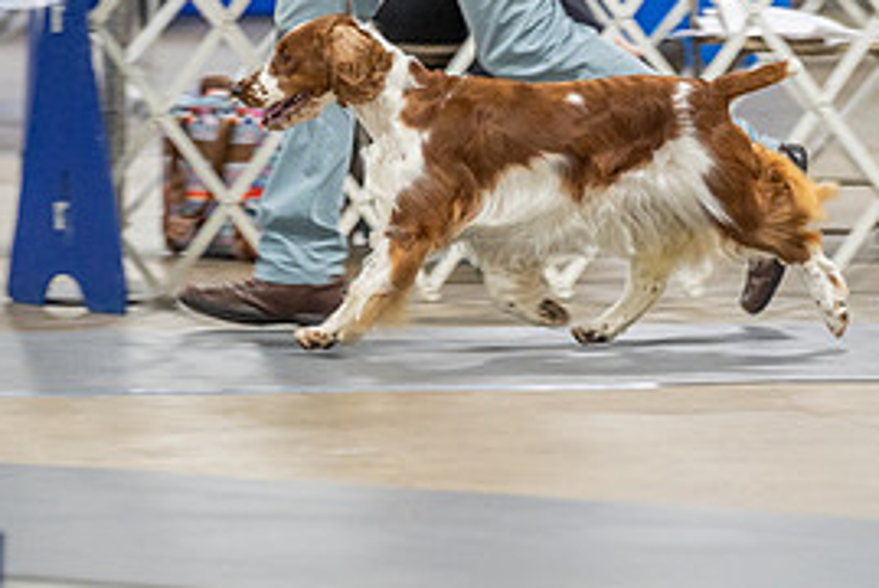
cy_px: 67
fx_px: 7895
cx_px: 412
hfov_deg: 6.4
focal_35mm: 323
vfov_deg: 4.3
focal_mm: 150
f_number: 2.8
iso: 2000
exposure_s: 1/160
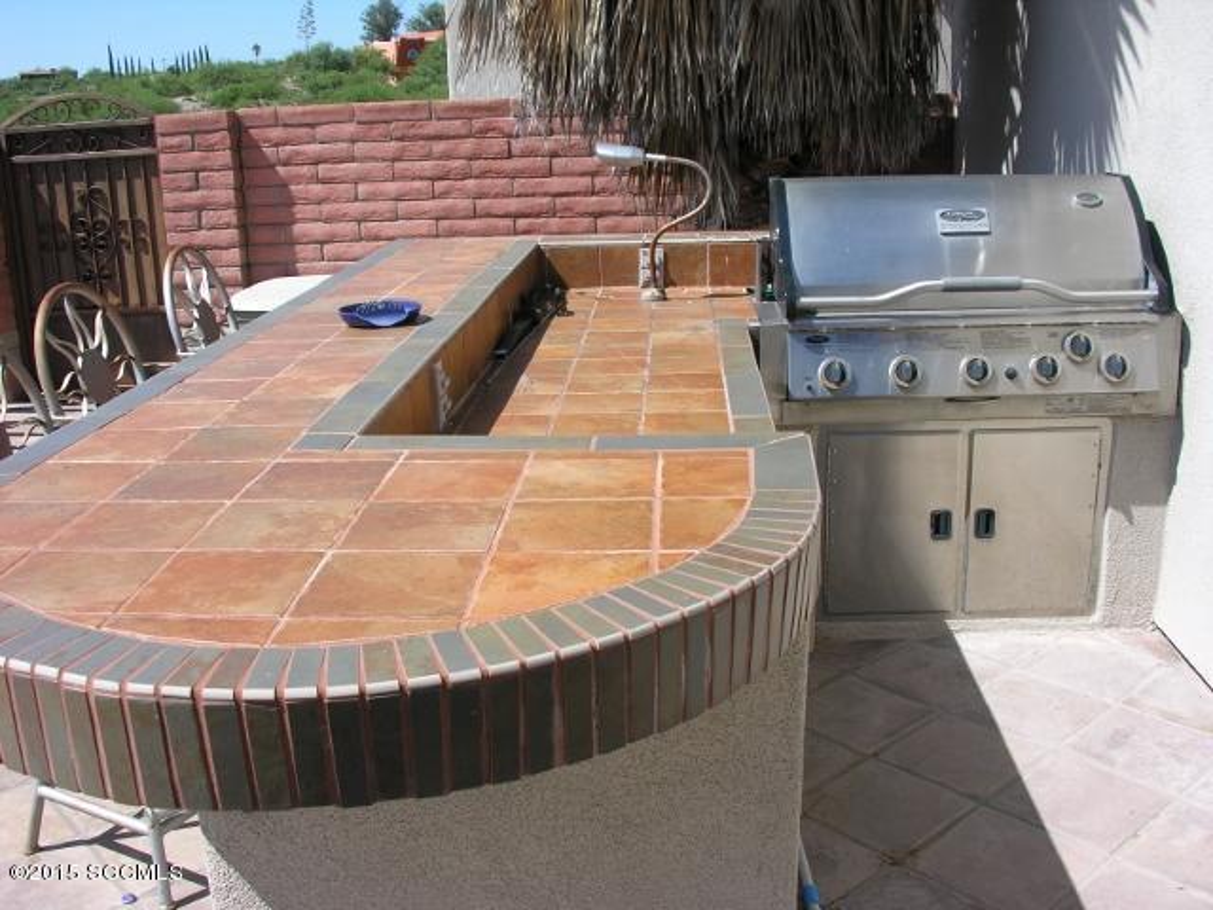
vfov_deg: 40.7
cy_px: 455
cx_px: 606
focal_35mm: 35
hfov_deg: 52.6
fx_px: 1226
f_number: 5.6
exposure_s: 1/220
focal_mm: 8.9
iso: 50
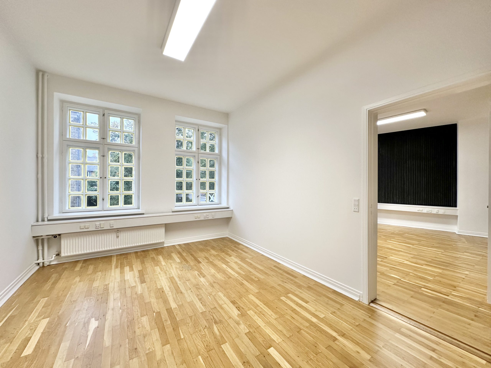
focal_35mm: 14
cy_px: 184
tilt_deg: +0.2
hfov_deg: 102.1
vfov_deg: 85.7
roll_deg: -0.4
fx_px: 199
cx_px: 246
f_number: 2.2
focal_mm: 2.22
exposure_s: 1/100
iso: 160
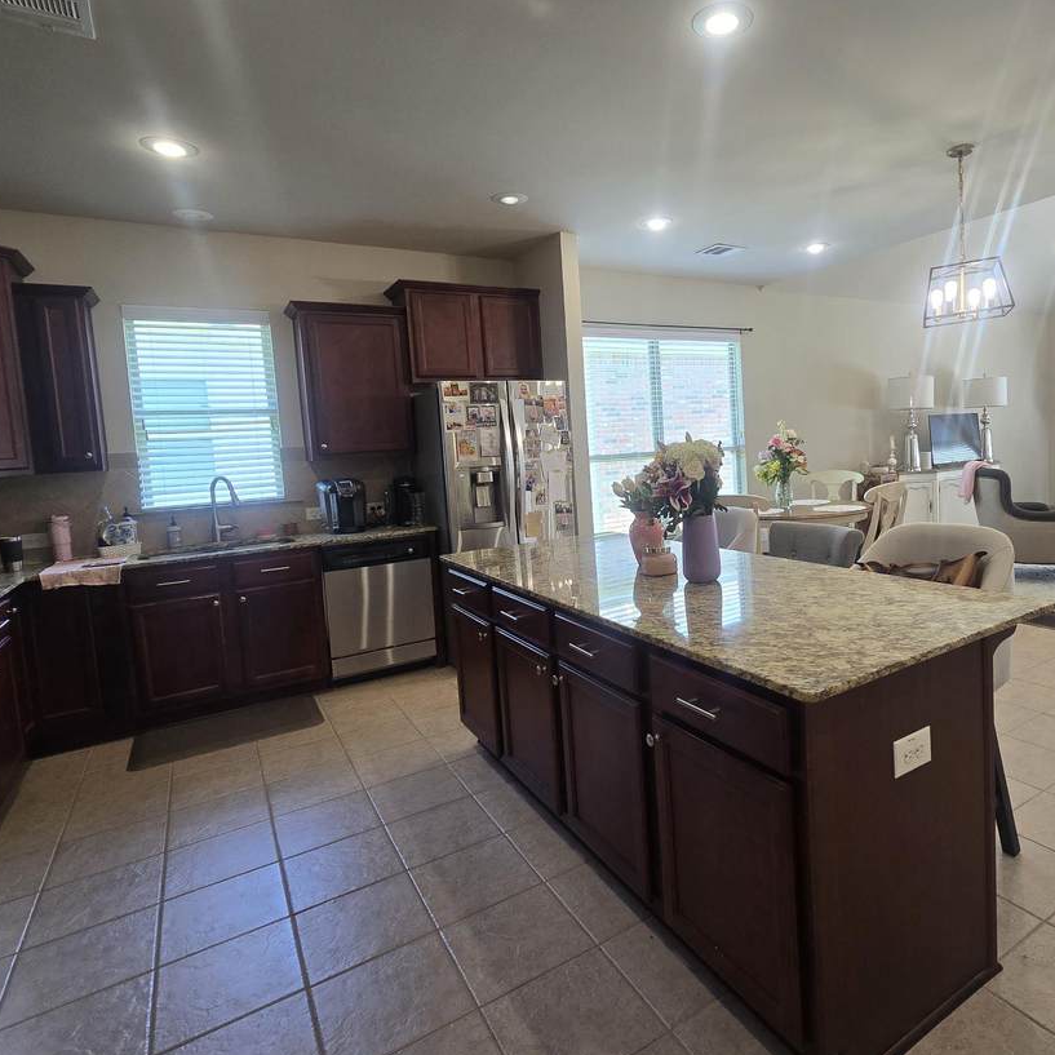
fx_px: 621
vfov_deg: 80.6
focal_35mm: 18
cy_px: 492
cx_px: 642
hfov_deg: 79.6
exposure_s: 1/60
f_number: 2.2
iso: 125
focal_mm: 2.2
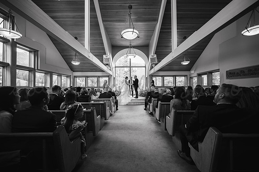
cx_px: 130
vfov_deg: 80.4
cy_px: 86
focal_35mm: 14
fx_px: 102
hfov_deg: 103.6
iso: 1000
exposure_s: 1/160
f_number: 4
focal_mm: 14
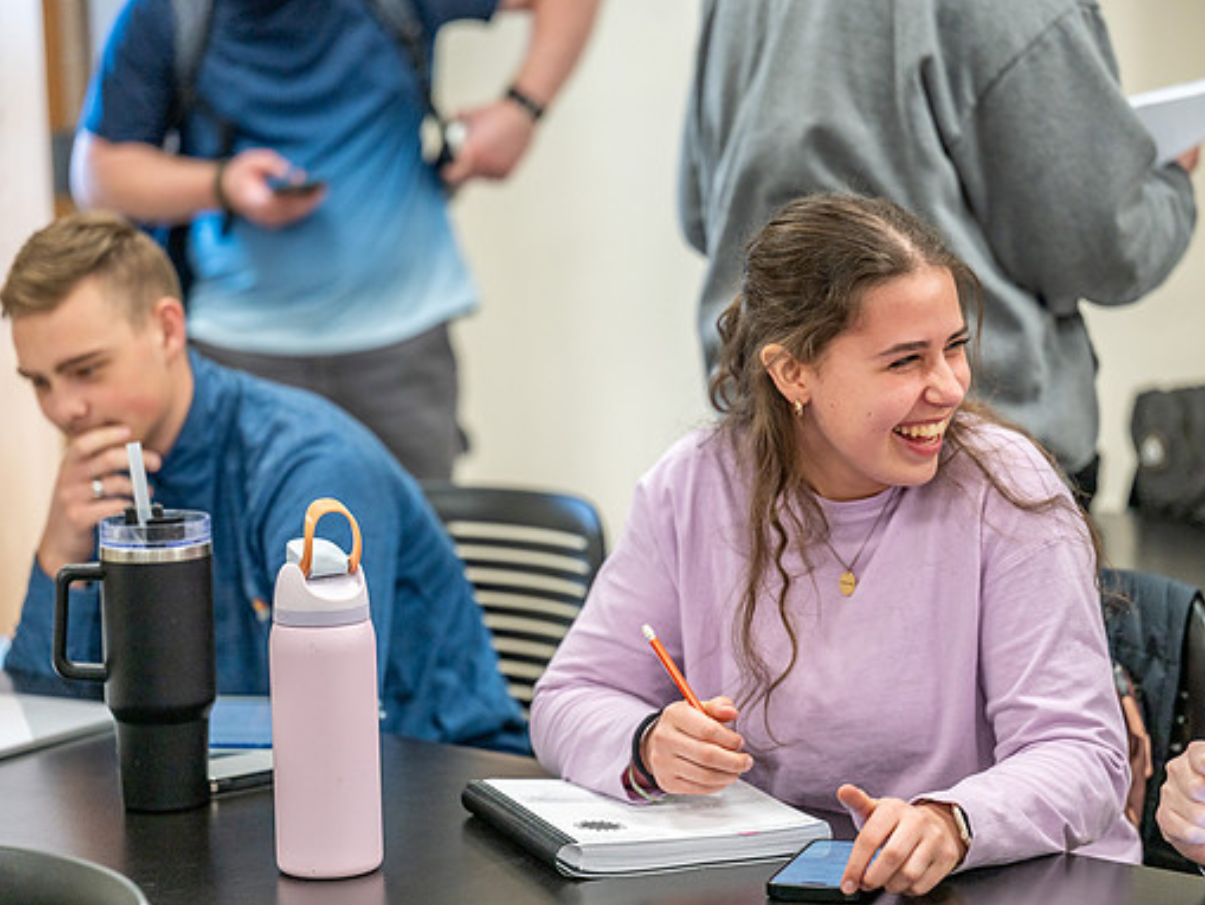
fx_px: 3969
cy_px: 454
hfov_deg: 17.3
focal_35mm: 114
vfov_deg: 13.0
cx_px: 679
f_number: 2.8
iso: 640
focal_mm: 104
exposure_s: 1/100
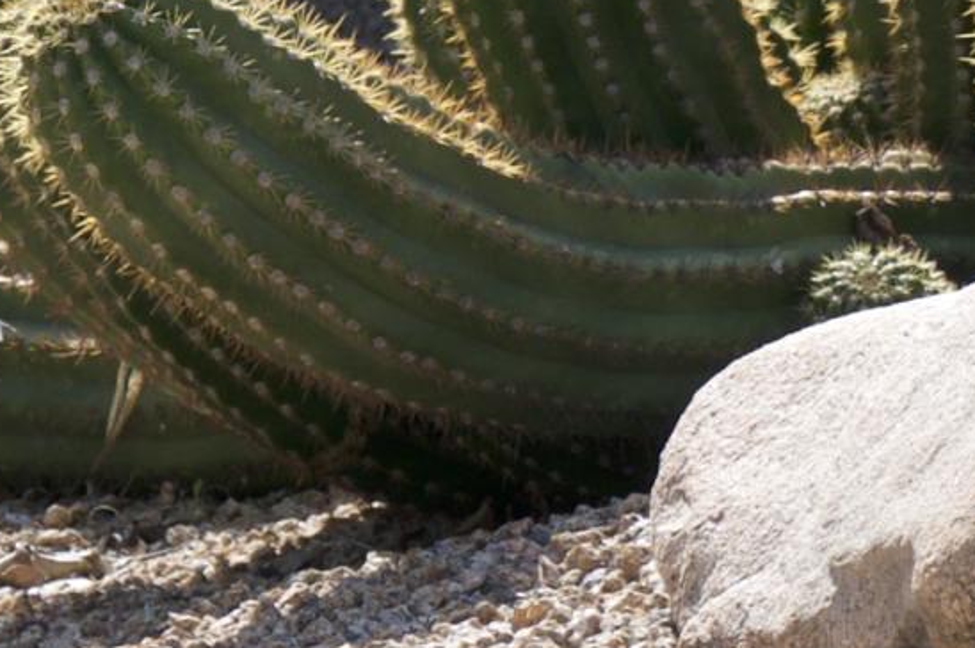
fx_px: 15554
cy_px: 443
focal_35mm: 575
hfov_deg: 3.6
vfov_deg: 2.4
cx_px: 1019
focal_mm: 70
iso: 200
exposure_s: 1/320
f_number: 9
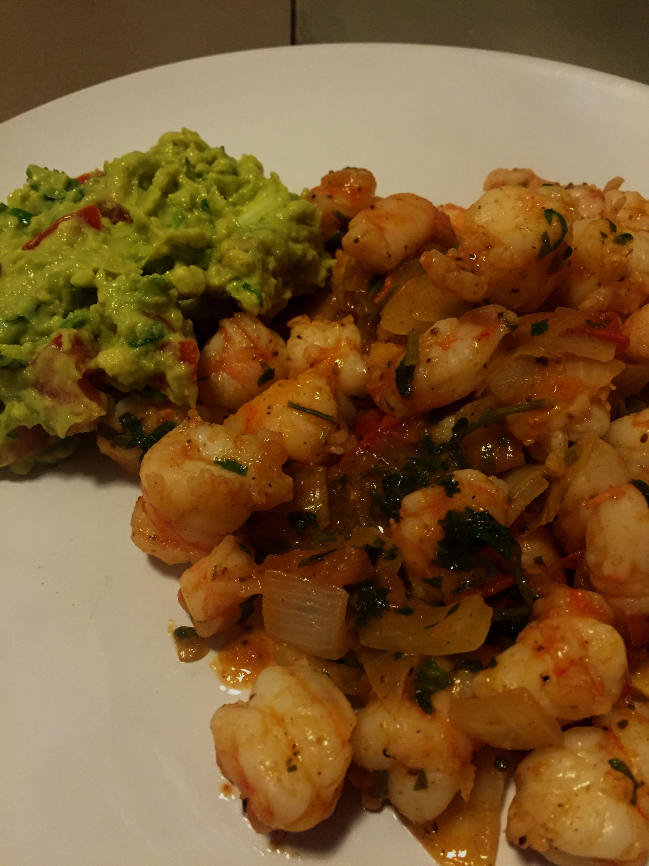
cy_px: 433
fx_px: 725
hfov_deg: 48.2
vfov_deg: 61.7
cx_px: 324
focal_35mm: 29
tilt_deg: -50.8
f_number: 2.2
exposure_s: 1/30
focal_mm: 4.15
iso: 250
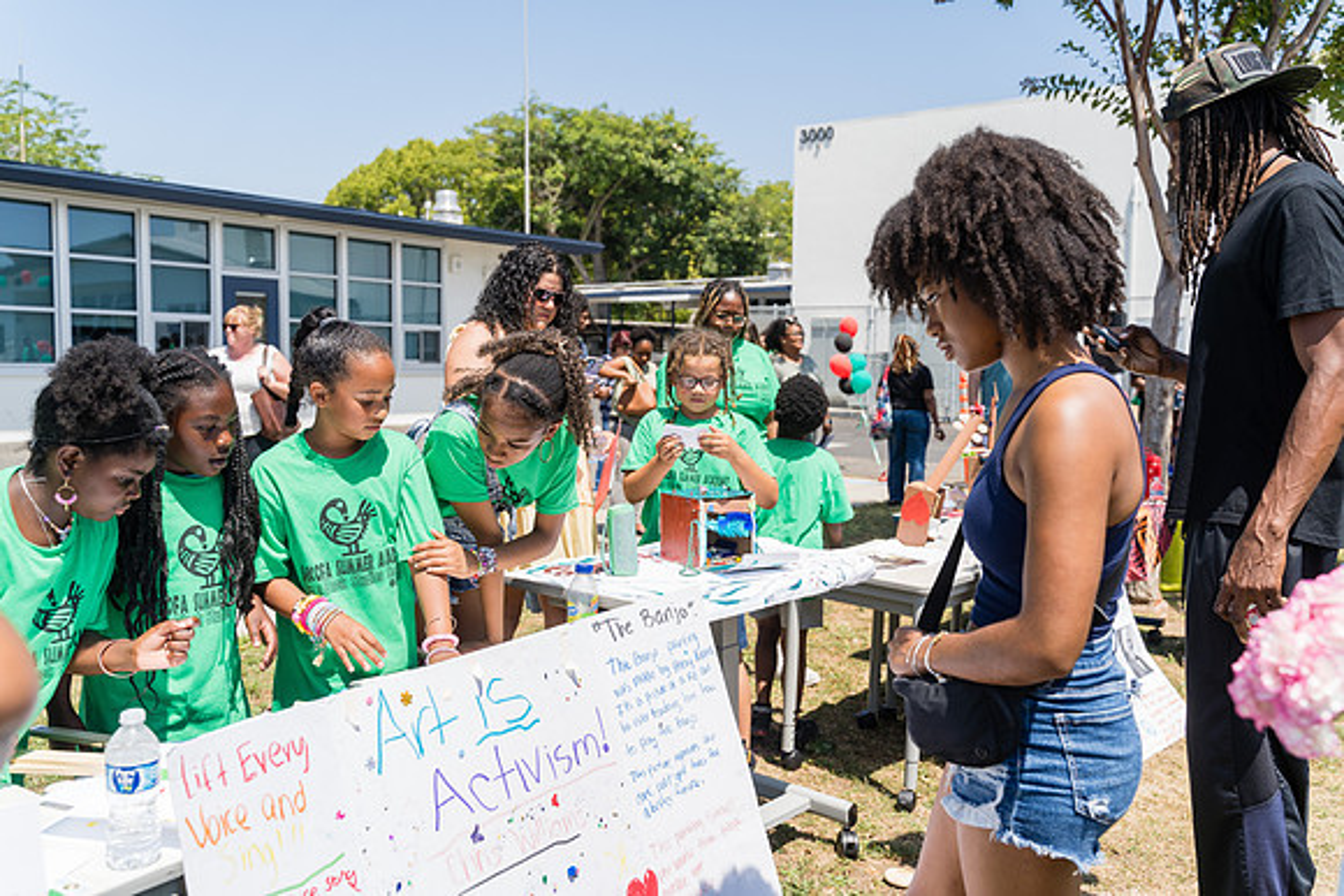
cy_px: 448
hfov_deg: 60.3
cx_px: 672
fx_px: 1158
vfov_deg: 42.3
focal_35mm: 31
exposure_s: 1/800
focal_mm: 31
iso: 100
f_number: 4
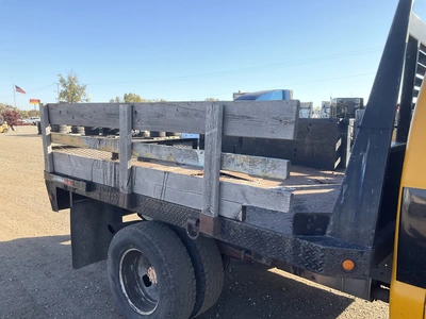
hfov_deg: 61.7
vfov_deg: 48.2
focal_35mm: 29
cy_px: 160
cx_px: 213
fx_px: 357
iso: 25
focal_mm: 3
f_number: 1.8
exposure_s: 1/691
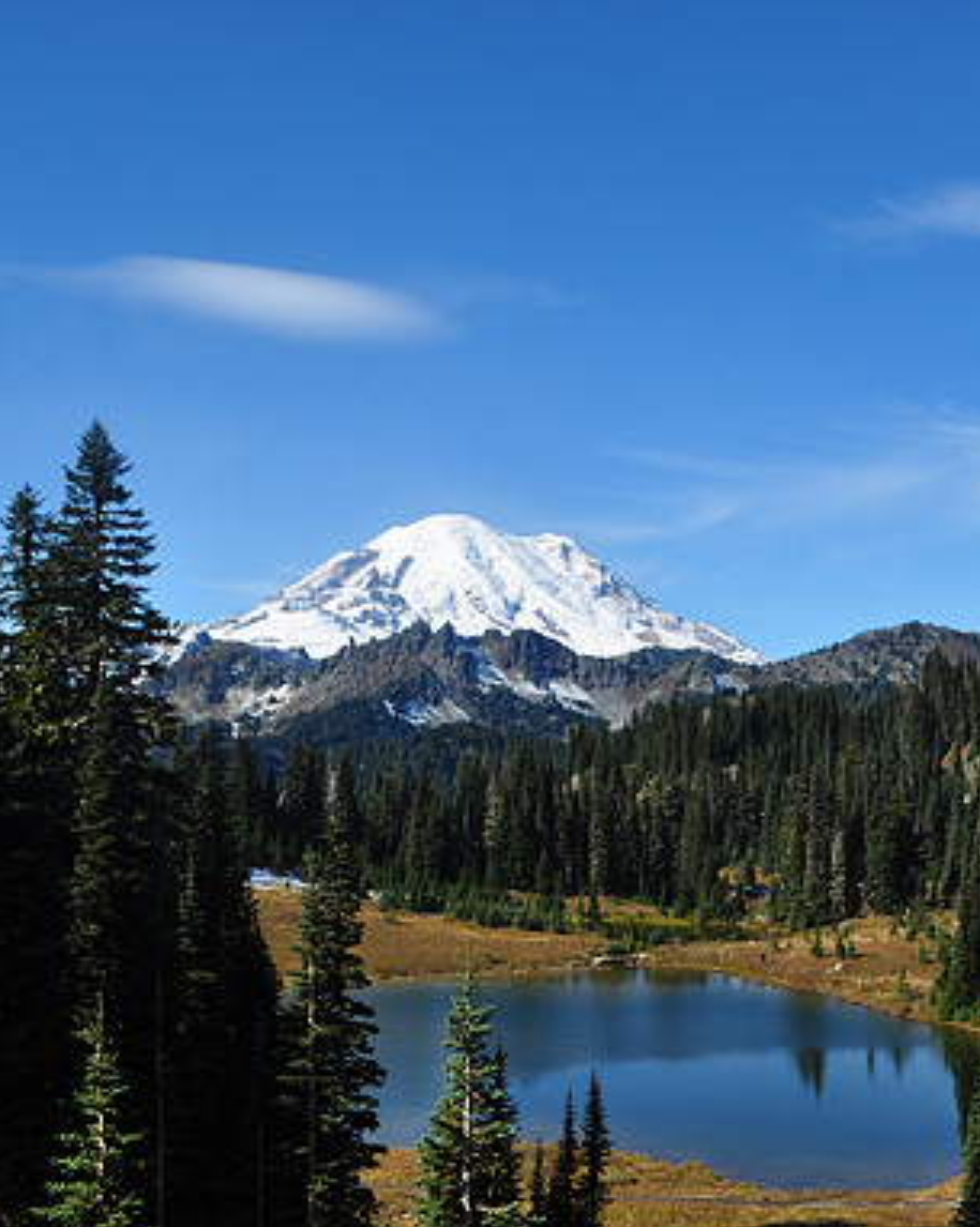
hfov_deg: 31.9
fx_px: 1706
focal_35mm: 47
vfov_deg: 39.6
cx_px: 617
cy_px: 612
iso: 200
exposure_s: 1/400
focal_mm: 22
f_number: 10
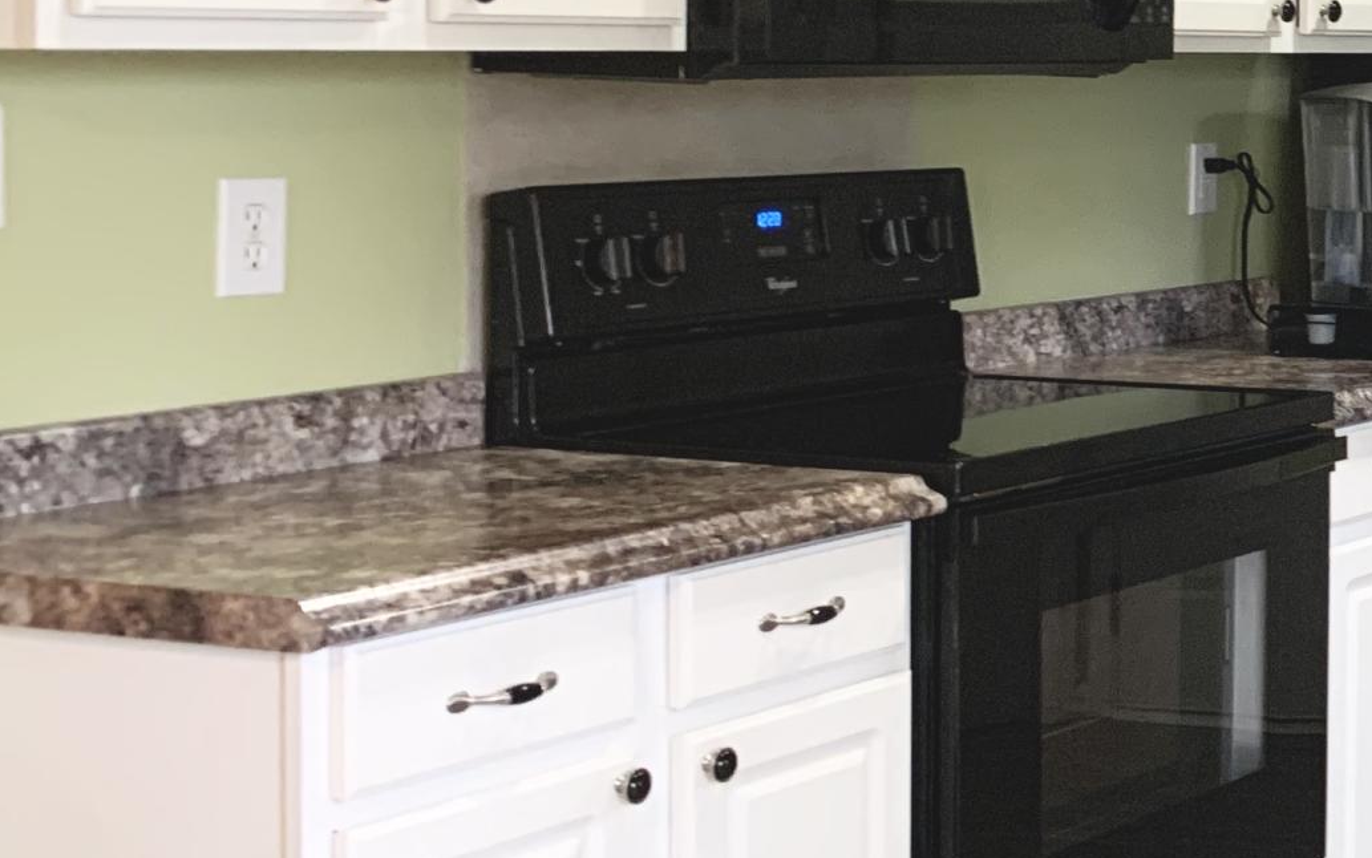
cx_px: 1988
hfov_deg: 22.0
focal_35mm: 80
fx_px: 2992
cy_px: 149
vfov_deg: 16.2
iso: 200
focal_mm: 4.25
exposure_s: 1/60
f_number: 1.8
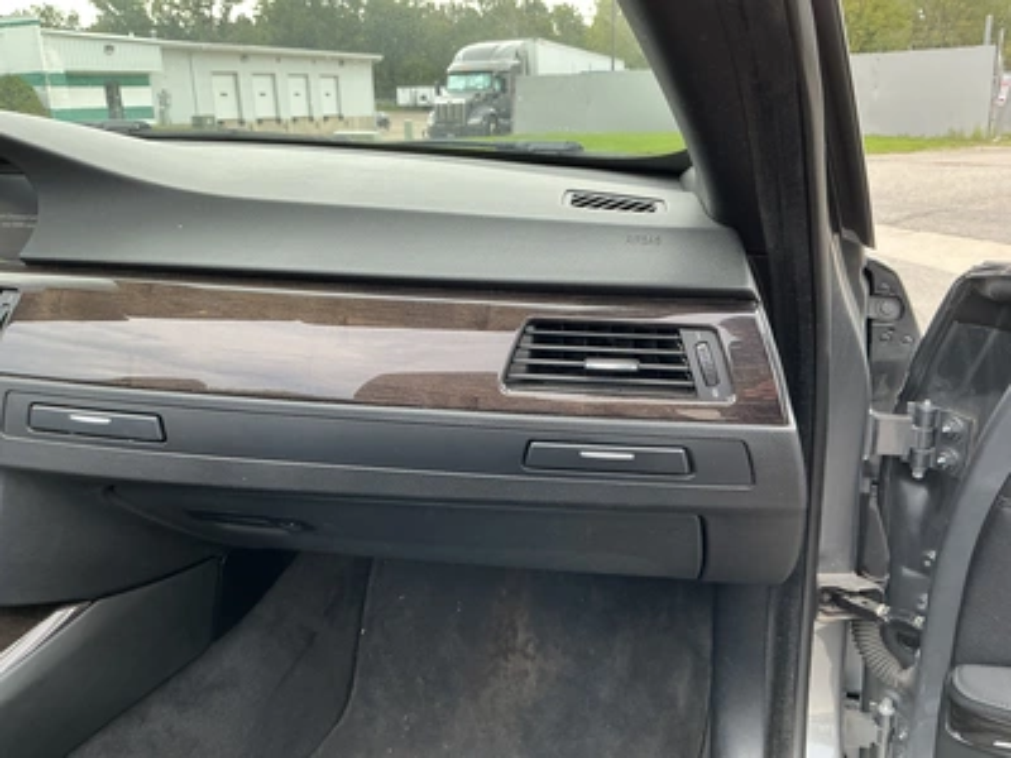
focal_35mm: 28
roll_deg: +1.1
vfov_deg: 49.7
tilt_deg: -18.4
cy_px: 379
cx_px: 506
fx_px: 818
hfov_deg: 63.4
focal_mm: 3
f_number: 1.8
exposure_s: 1/122
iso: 40
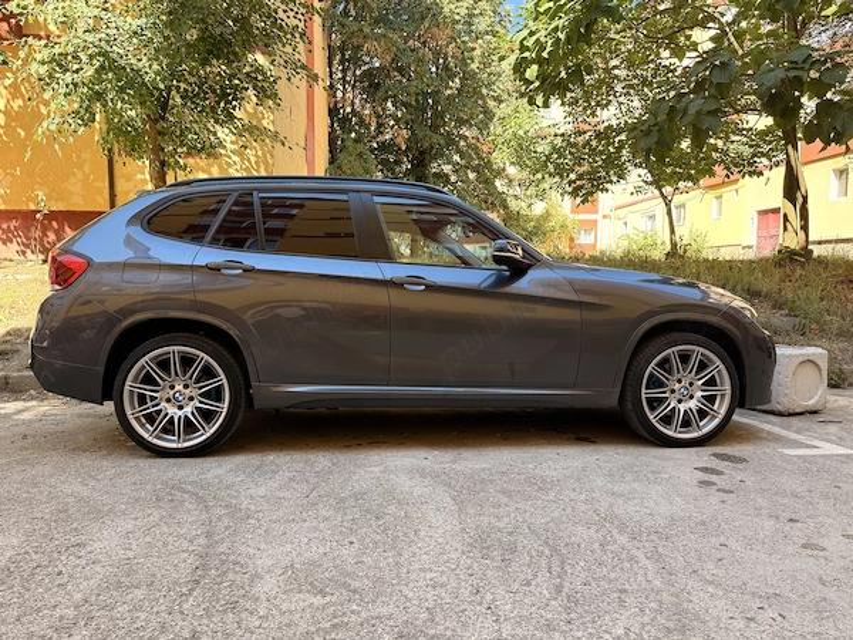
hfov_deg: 71.6
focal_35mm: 24
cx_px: 426
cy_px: 320
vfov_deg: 56.8
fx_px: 591
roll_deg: -0.7
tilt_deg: -4.2
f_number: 1.78
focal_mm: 6.76
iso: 100
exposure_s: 1/296
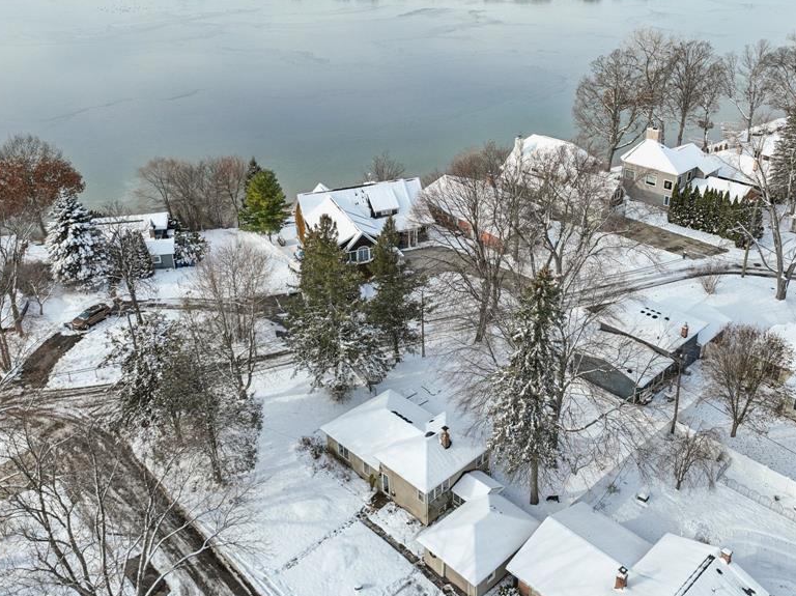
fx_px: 735
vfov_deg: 44.0
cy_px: 254
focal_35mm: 32
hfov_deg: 56.6
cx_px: 454
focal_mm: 12.3
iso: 100
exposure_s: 1/1250
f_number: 2.8
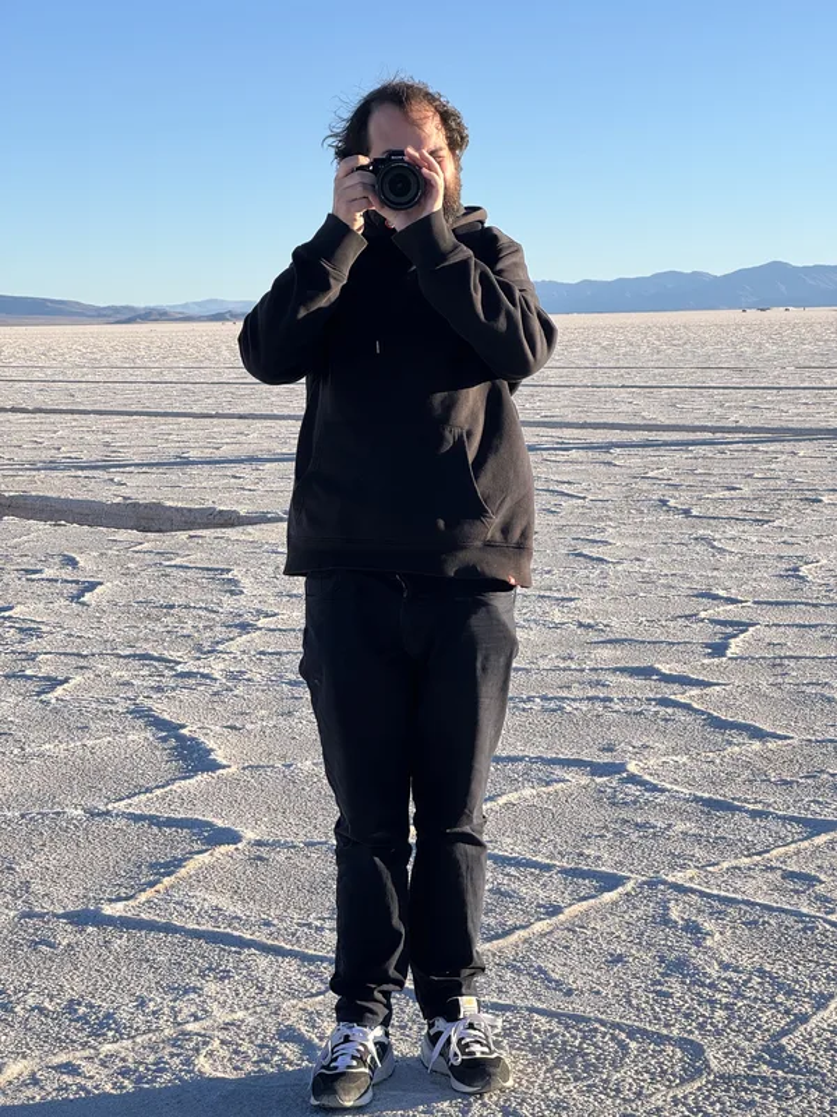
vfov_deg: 25.3
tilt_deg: -6.3
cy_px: 558
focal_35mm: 77
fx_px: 2482
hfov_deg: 19.1
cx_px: 418
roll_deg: +1.9
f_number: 2.8
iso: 25
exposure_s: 1/550
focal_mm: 9
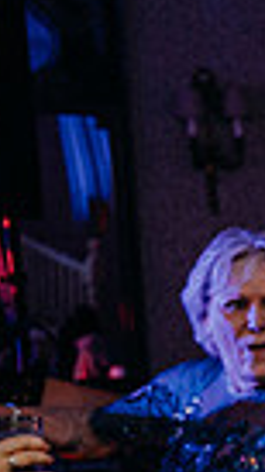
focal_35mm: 142
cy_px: 584
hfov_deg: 7.3
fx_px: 1775
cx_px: 860
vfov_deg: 14.6
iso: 2500
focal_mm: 32
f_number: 3.5
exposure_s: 1/160
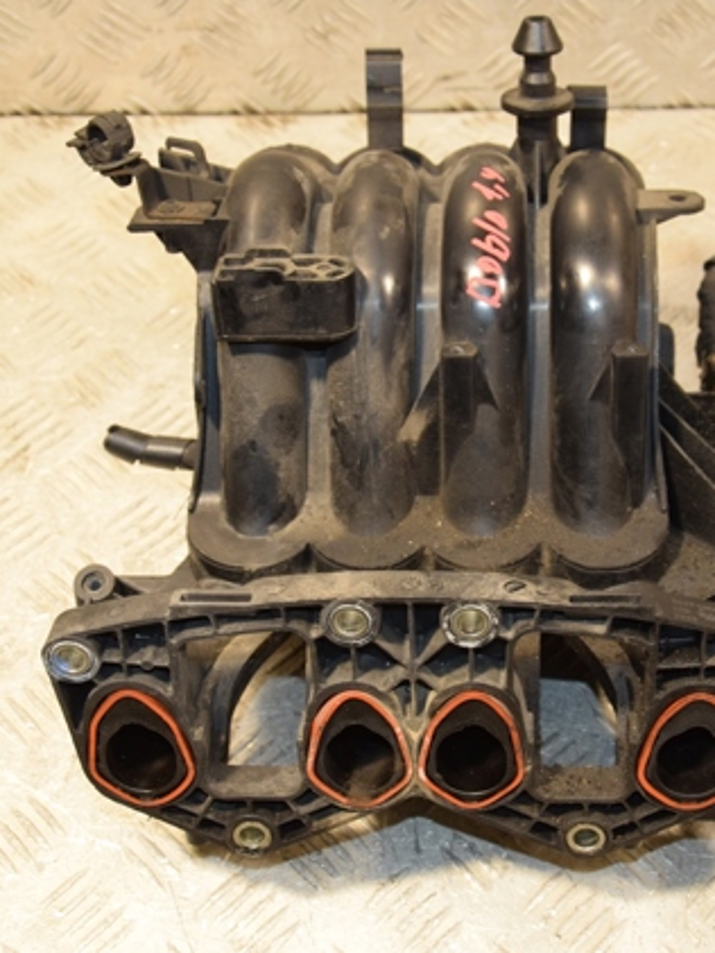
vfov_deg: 33.8
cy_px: 475
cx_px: 457
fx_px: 1569
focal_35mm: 57
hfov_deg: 25.6
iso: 800
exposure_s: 1/125
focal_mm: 26
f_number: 5
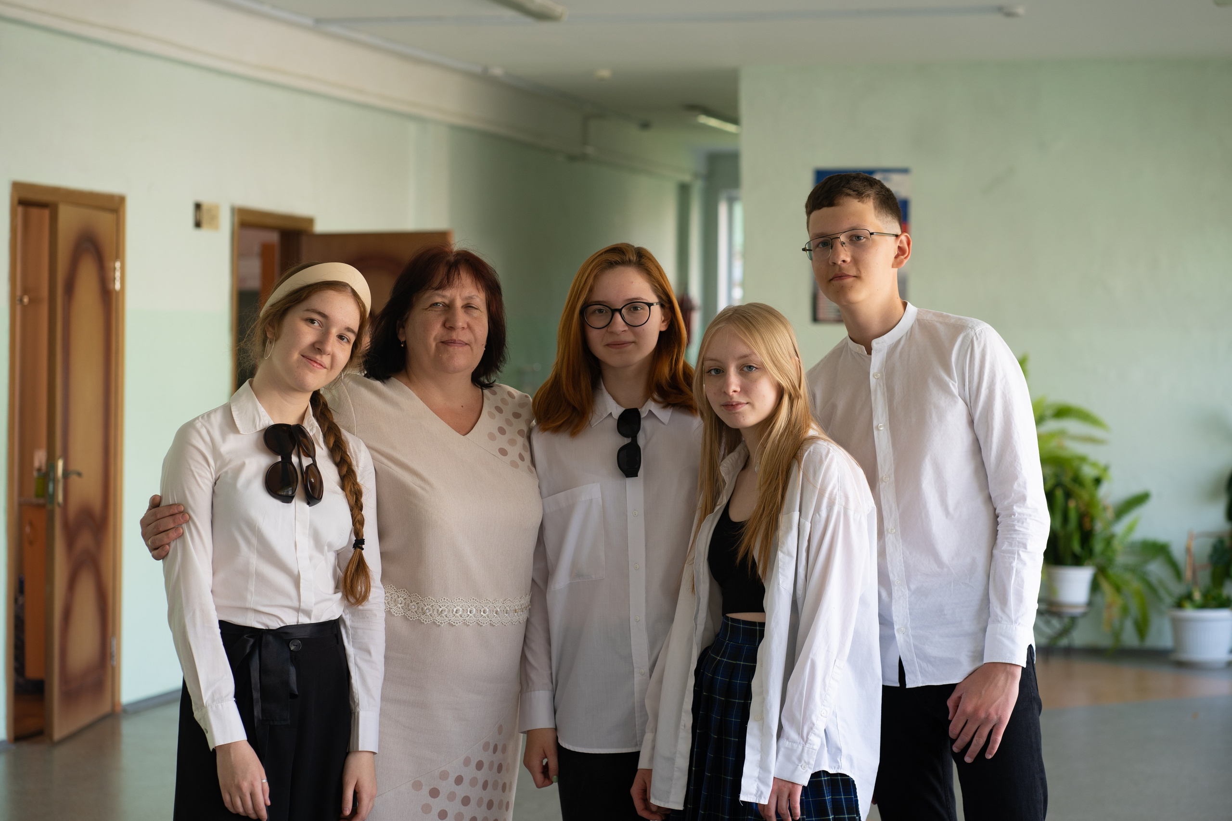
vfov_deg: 16.1
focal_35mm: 85
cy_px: 410
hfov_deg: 23.9
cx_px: 616
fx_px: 2909
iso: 160
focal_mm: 85
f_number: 4
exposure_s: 1/125
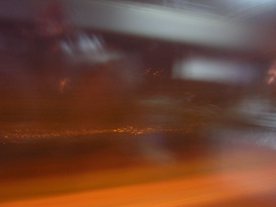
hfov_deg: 51.4
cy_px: 104
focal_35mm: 36
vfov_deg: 39.7
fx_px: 287
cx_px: 138
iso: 400
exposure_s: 2
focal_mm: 4.7
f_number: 2.6
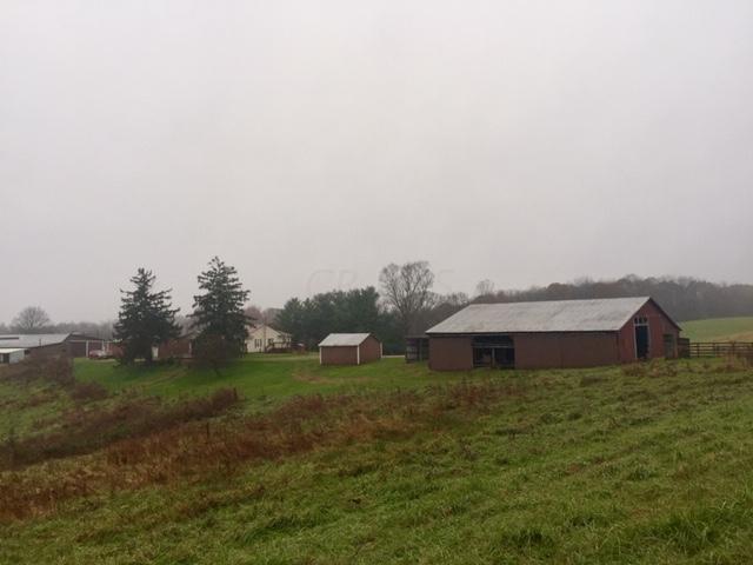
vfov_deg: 48.2
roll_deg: +1.1
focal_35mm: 29
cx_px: 376
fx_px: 631
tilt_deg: +5.3
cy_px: 282
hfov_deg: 61.7
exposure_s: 1/203
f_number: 2.2
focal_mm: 4.15
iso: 32
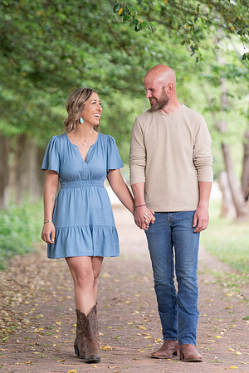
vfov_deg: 10.3
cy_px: 186
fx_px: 2075
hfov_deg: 6.9
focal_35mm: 200
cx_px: 124
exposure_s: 1/200
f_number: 4
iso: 800
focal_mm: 200
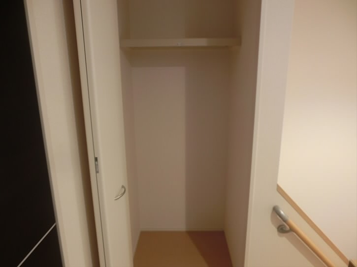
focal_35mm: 24
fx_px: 247
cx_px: 178
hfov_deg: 71.6
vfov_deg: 56.8
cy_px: 134
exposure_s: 1/50
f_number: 3
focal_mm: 4.24
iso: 800
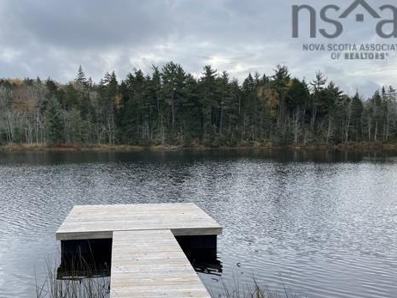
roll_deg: -0.5
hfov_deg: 51.1
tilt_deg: -4.6
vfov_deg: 39.5
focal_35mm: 36
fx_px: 413
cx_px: 163
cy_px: 181
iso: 32
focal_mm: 4.2
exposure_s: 1/1553
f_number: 1.6
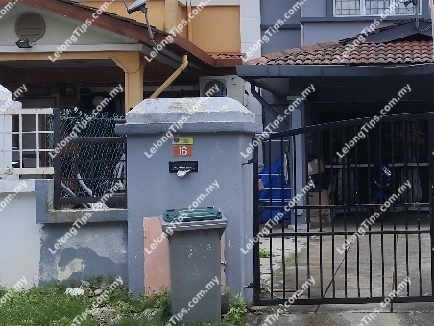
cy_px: 63
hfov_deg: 32.9
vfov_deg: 27.0
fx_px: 664
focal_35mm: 53
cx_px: 442
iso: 50
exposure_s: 1/1139
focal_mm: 6.14
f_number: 1.65
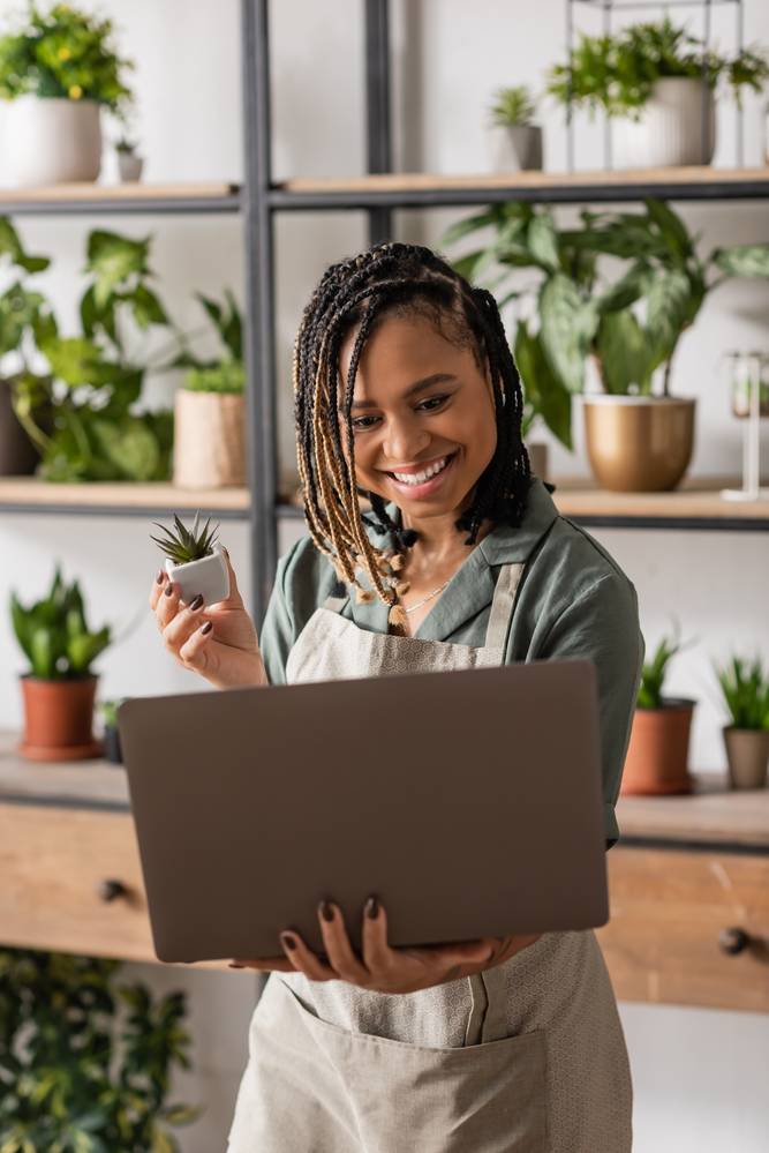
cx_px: 384
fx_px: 2721
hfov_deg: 16.1
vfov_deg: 23.9
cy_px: 576
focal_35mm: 85
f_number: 2.8
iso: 160
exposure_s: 1/200
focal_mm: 85
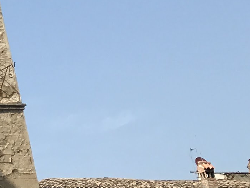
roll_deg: +4.1
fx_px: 1155
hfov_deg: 10.4
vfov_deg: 9.0
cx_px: -378
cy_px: -114
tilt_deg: +25.7
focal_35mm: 160
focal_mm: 3.99
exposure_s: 1/2907
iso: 20
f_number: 1.8
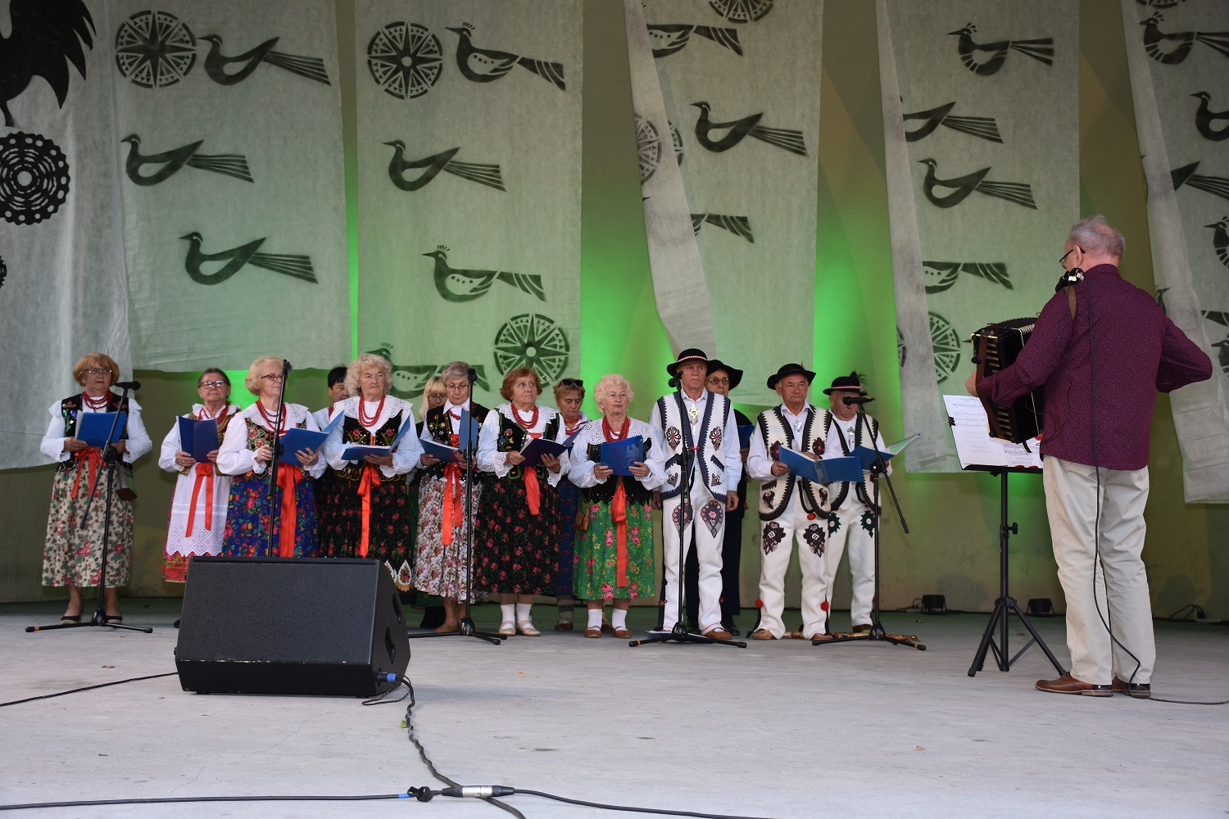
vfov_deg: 33.0
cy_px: 410
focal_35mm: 40
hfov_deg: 47.9
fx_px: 1383
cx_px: 614
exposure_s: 1/60
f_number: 4
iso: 280
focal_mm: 27
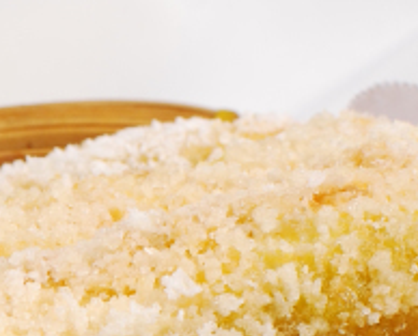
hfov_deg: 5.2
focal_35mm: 371
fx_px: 4599
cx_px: -215
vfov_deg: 4.2
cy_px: 587
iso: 100
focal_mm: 50
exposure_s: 1/160
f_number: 9
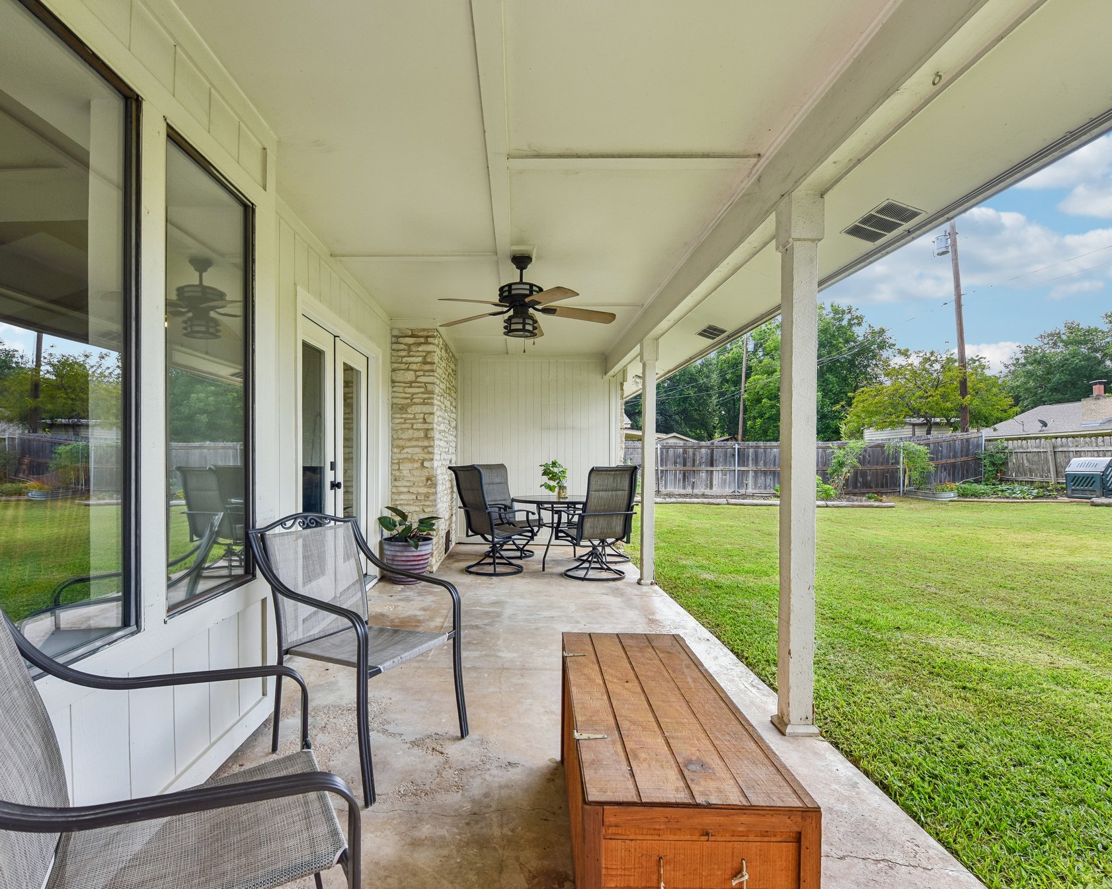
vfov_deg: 80.4
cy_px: 448
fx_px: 526
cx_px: 492
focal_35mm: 16
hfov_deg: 92.7
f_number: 8
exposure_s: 1/50
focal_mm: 14
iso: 100
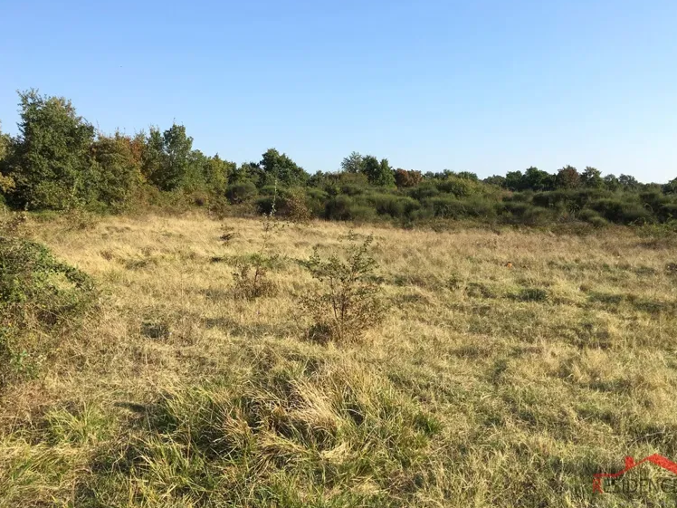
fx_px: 606
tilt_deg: -0.6
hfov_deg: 58.3
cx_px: 354
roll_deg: -0.9
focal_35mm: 31
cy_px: 260
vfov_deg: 45.4
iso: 25
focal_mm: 4.15
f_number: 2.2
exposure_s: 1/962
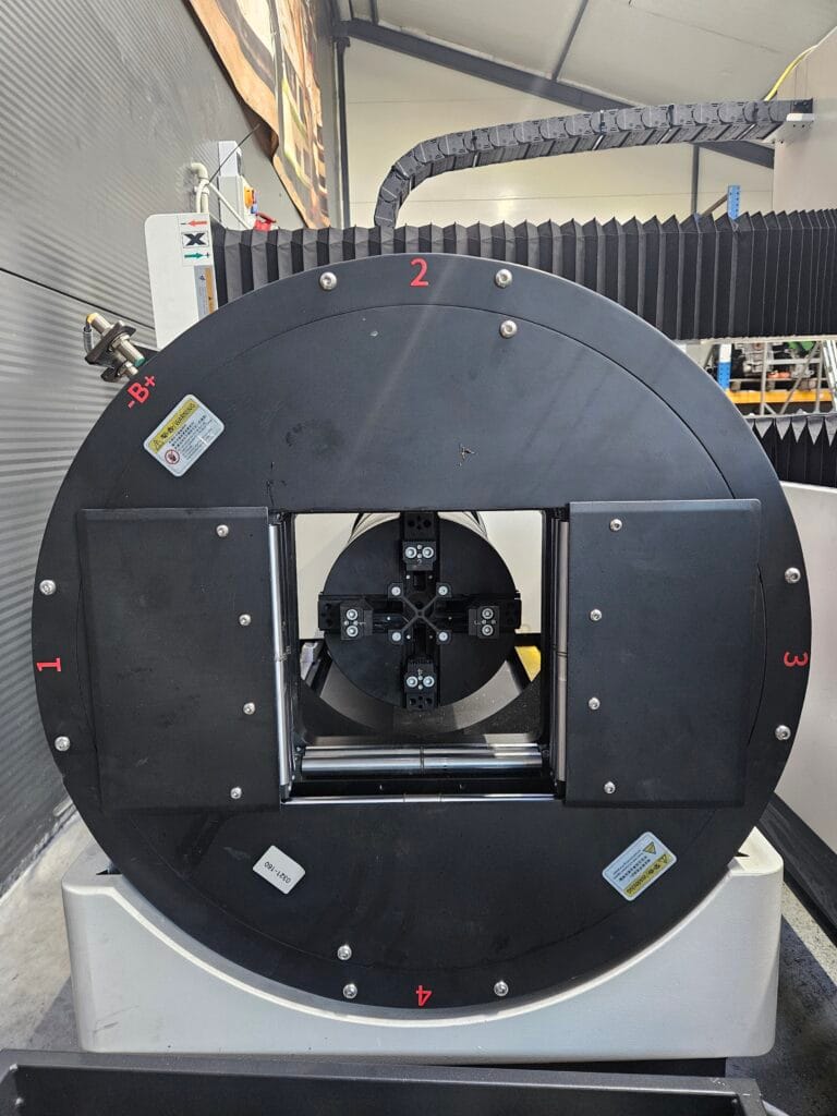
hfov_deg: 58.9
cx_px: 418
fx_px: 742
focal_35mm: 23
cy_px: 558
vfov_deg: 73.9
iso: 500
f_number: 1.8
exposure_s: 1/33.3
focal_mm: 5.4
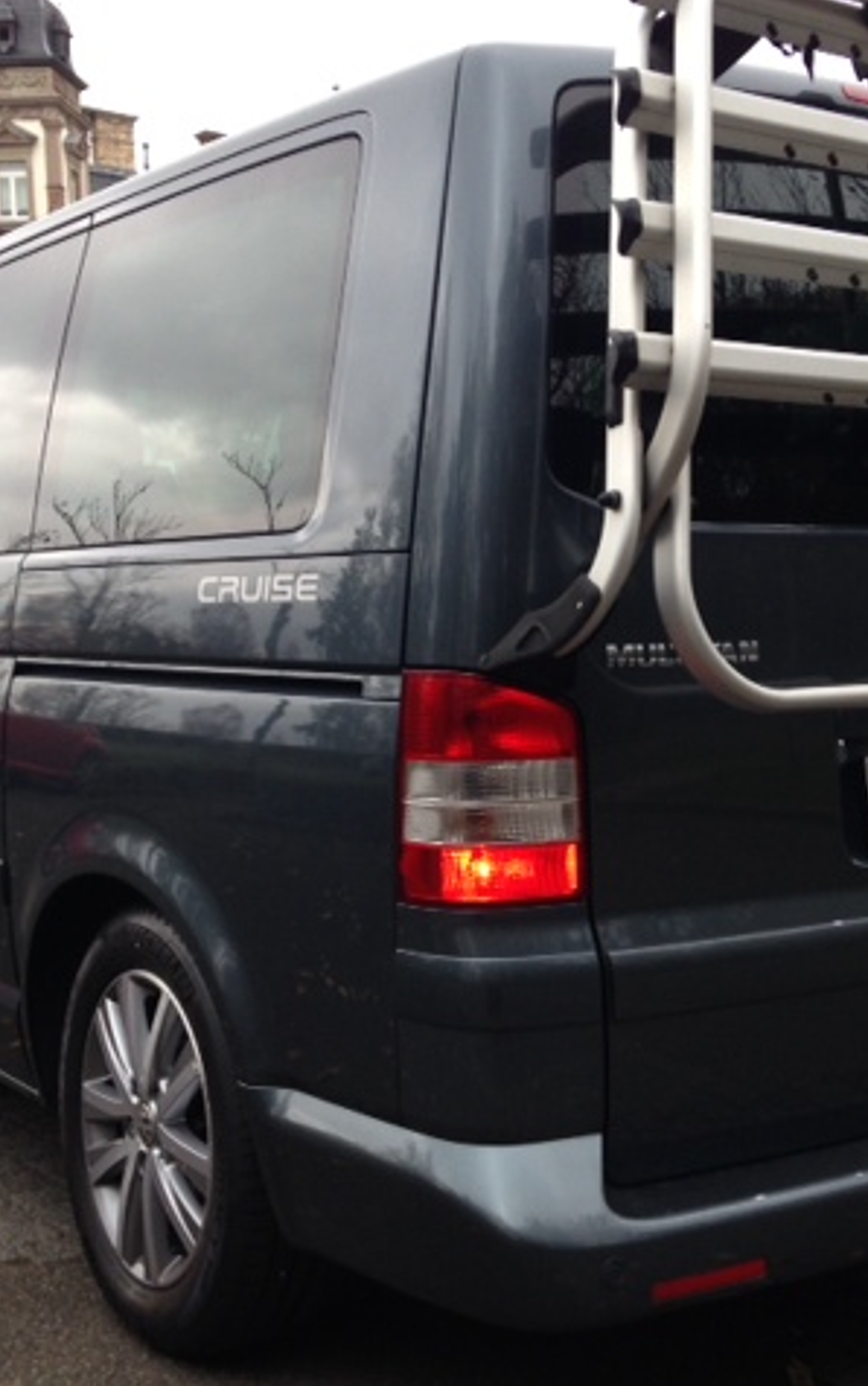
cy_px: 693
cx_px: 481
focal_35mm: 47
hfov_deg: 27.4
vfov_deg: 42.6
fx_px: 1777
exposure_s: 1/20
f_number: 2.4
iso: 80
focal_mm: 4.12
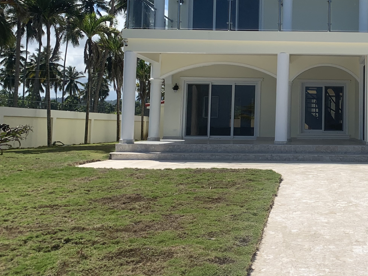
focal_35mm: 54
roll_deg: +0.1
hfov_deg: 33.7
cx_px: 329
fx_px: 574
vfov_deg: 26.9
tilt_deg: +5.5
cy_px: 88
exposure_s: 1/4098
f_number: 1.8
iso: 25
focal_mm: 4.25
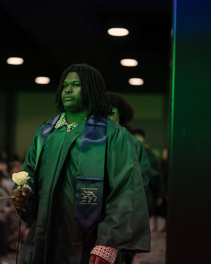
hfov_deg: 21.2
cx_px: 87
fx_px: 562
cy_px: 132
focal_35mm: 72
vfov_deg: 26.4
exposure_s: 1/500
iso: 1250
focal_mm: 50
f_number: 1.2
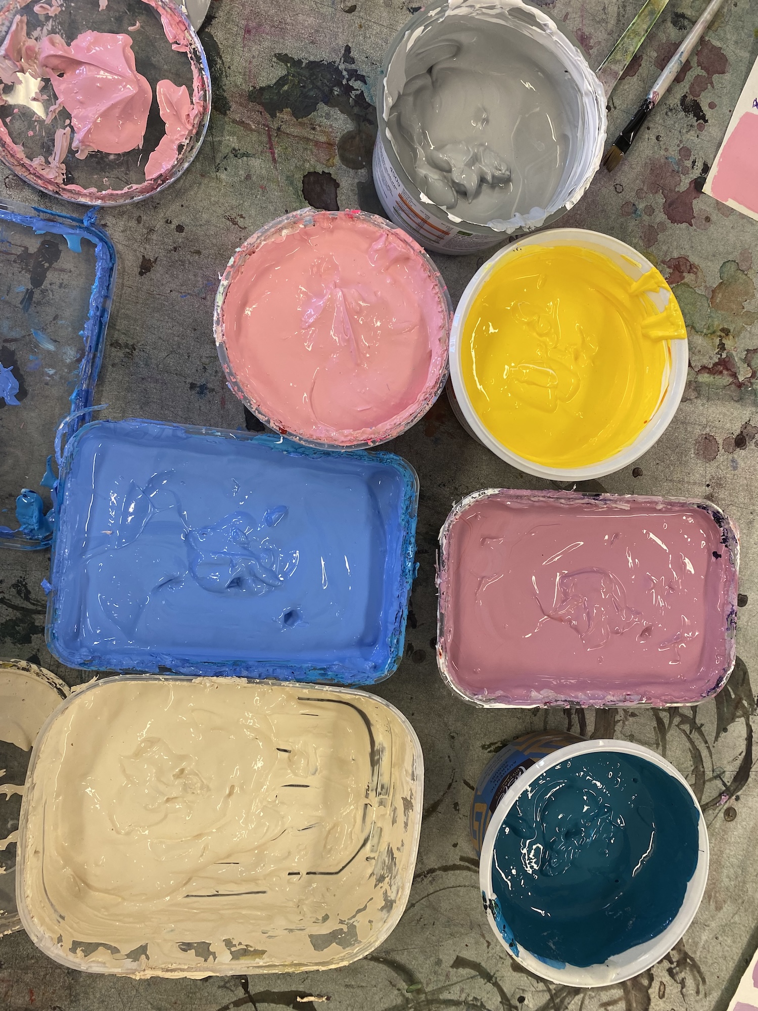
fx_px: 759
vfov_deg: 67.3
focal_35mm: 26
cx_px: 379
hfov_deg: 53.1
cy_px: 506
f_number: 1.8
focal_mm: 4.25
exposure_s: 1/100
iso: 100
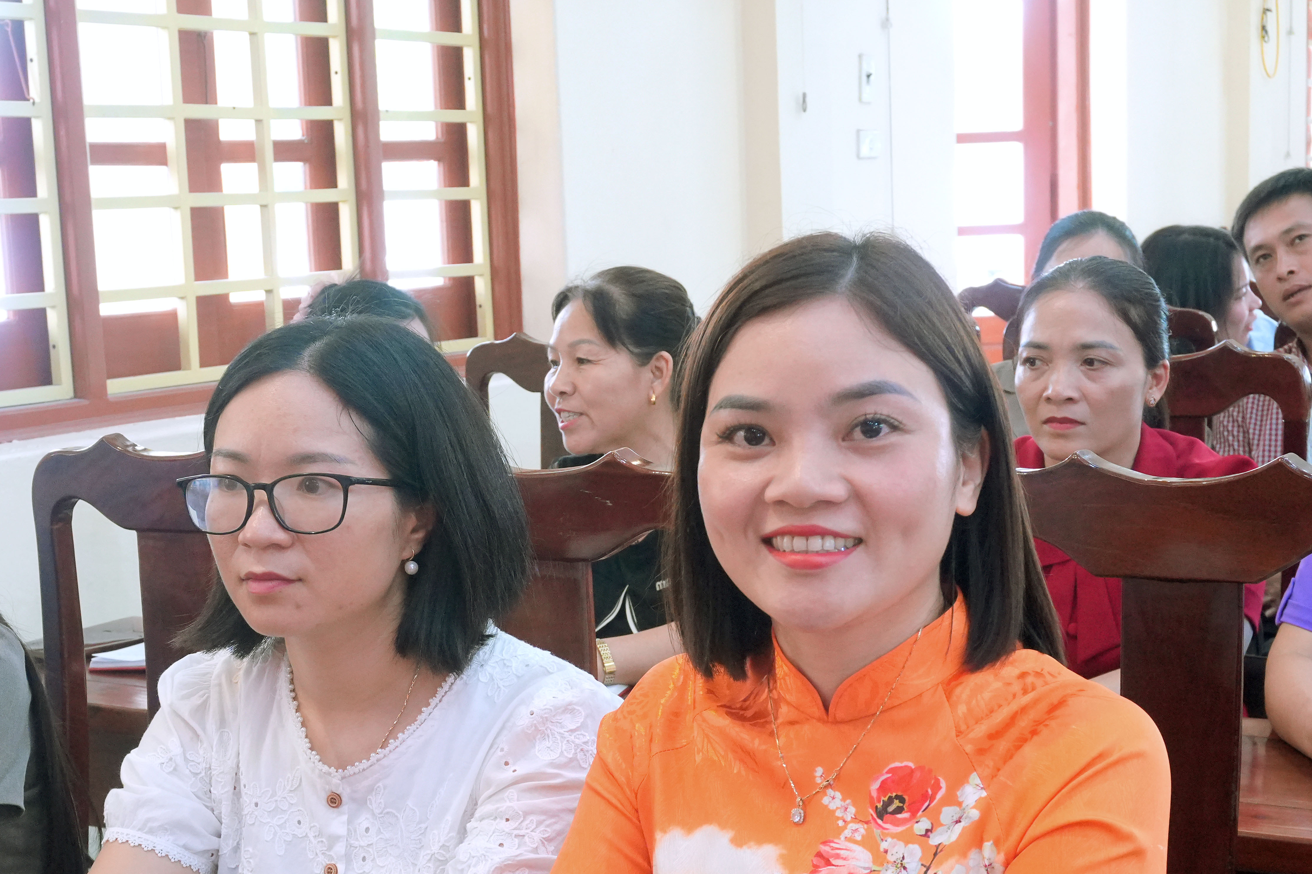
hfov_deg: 31.1
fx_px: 2358
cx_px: 603
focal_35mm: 65
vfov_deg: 20.9
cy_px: 605
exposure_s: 1/50
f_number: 8
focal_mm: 31
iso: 2500
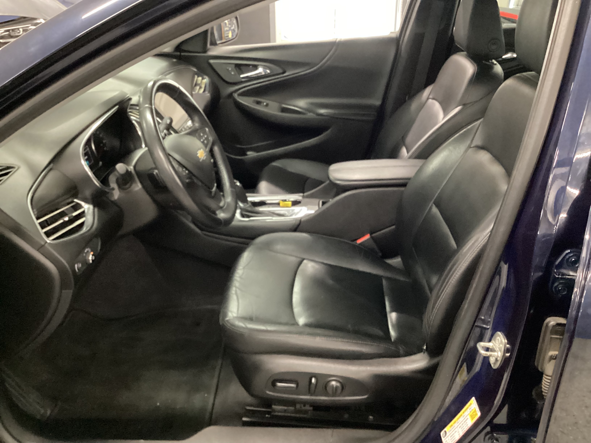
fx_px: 529
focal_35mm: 31
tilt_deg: -27.6
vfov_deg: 45.4
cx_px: 296
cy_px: 222
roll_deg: +0.0
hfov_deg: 58.4
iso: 640
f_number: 2.4
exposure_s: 1/20
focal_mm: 3.3
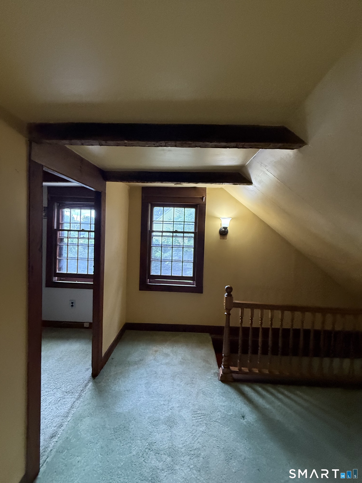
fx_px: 195
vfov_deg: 102.1
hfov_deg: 85.7
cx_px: 181
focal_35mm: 14
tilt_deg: -3.4
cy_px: 242
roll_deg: -3.0
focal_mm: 2.22
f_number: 2.2
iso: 500
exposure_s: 1/120
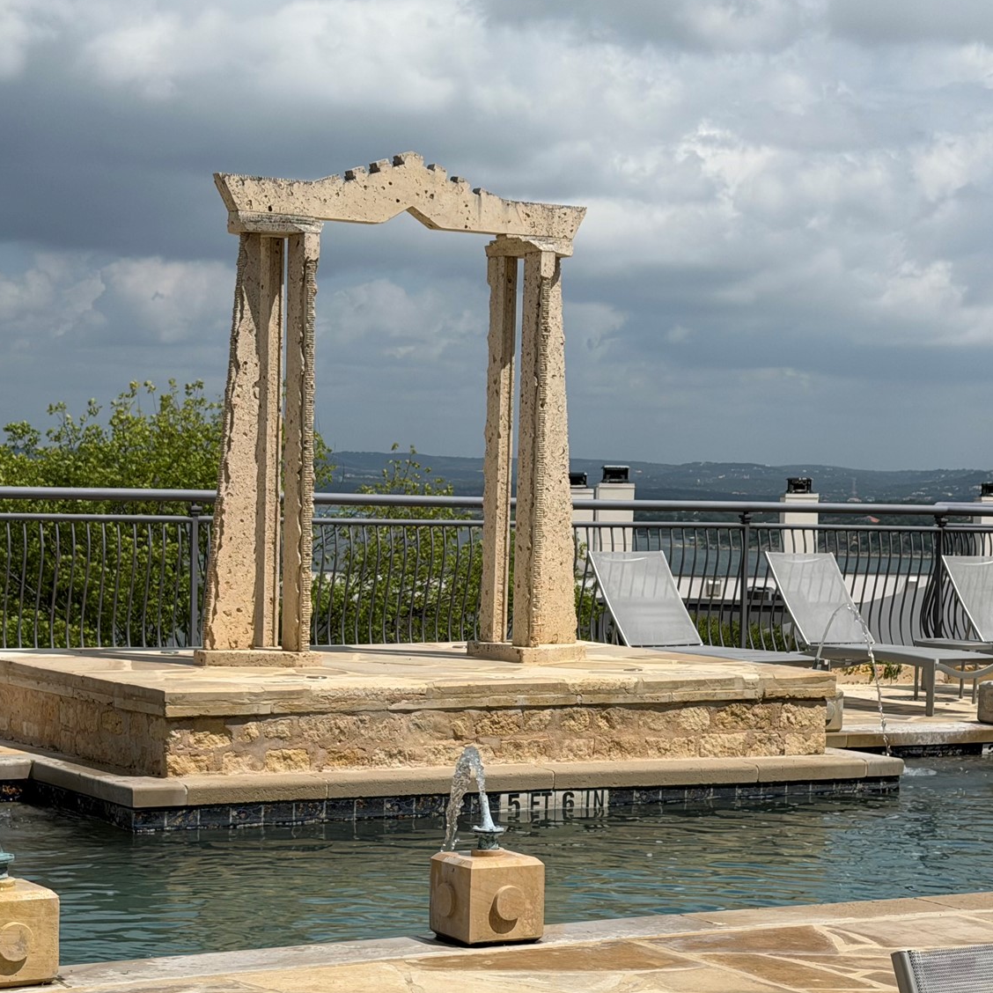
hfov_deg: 22.5
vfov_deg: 22.4
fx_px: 2499
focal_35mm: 77
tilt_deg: -4.1
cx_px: 460
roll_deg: -1.7
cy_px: 663
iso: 64
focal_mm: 6.76
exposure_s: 1/9901
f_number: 1.78
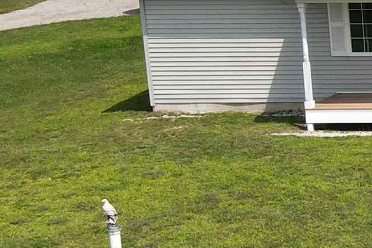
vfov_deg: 11.7
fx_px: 1209
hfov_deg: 14.2
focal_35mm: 117
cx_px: 778
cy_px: 129
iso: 100
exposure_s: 1/800
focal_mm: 4.5
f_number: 2.8
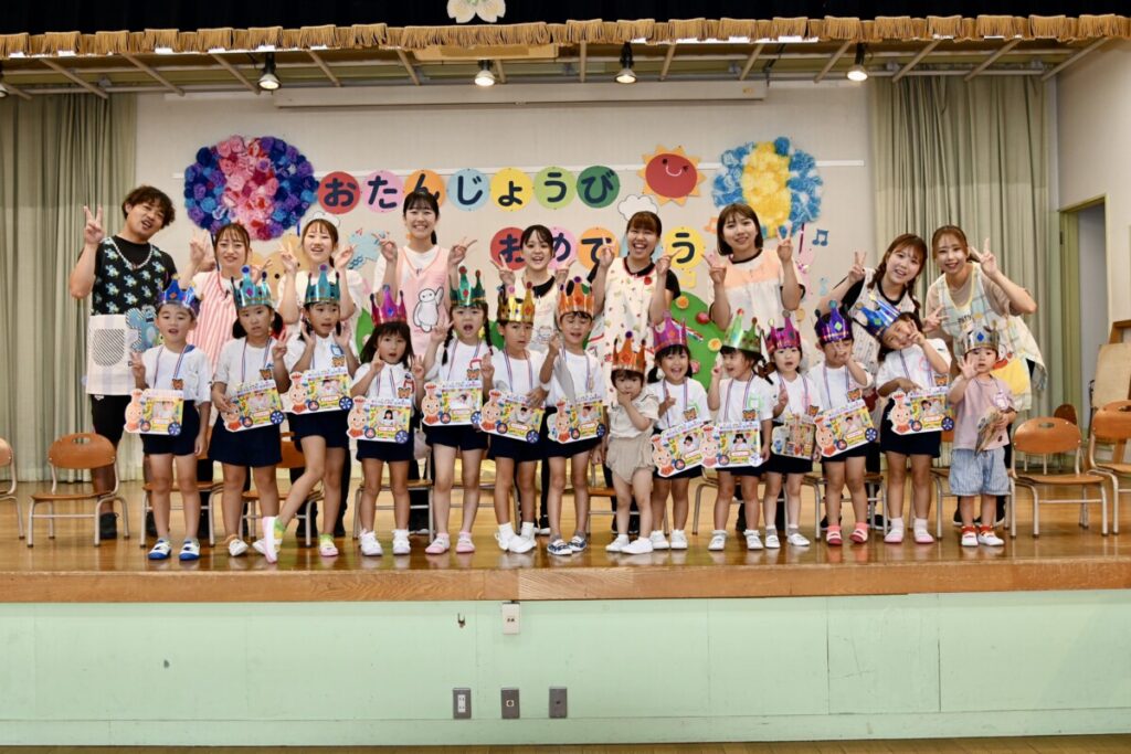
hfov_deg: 53.1
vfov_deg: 36.9
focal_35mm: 36
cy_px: 377
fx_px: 1131
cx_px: 566
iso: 200
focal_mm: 24
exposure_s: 1/80
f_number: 4.5
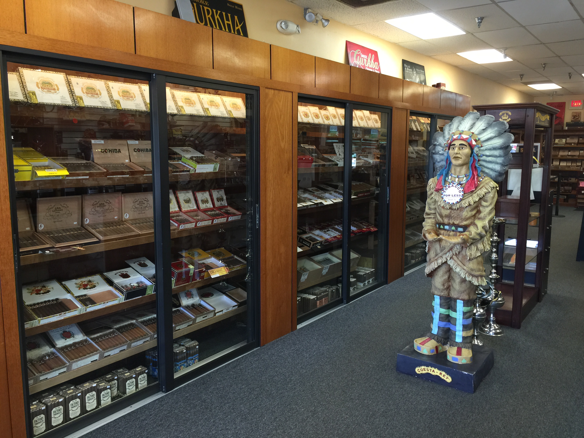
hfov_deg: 61.7
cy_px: 219
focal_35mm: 29
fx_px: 489
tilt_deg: -6.8
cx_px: 292
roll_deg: -0.5
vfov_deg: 48.2
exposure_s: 1/15
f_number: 2.2
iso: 40
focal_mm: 4.15
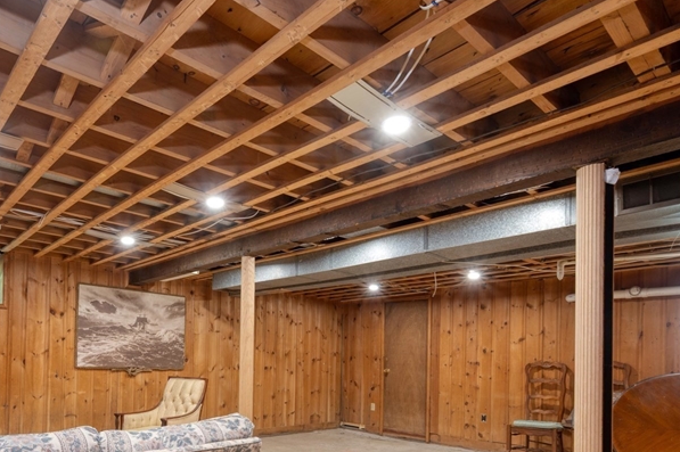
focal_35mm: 24
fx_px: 453
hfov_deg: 71.9
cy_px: 350
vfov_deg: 50.4
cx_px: 236
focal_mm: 14
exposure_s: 1.6
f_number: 10
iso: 200
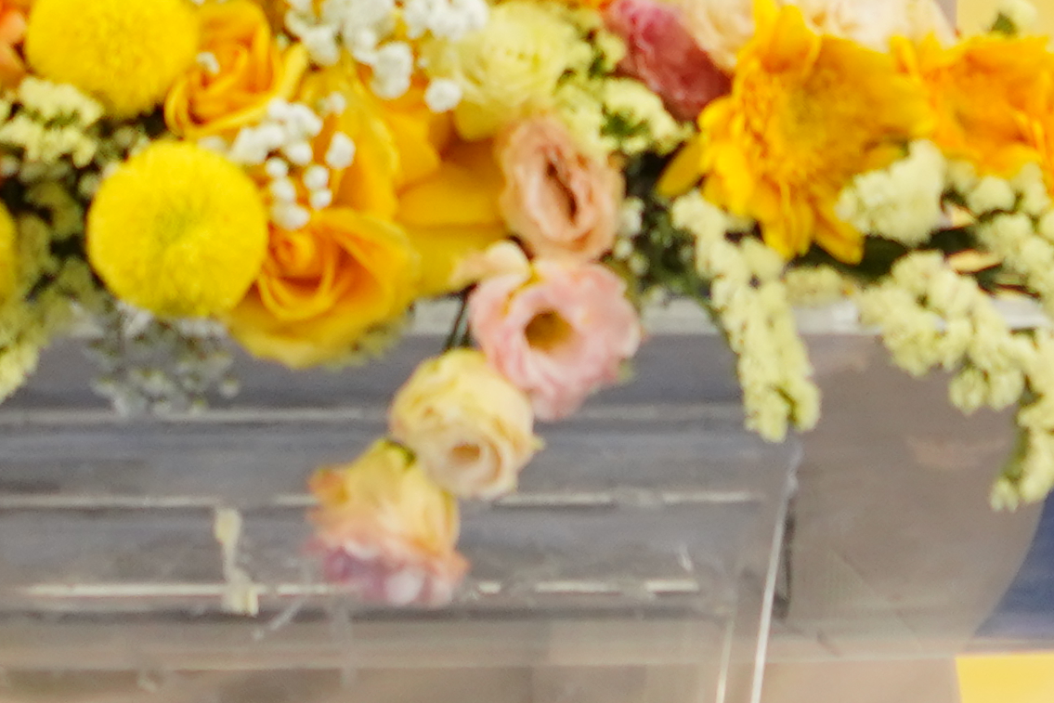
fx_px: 36687
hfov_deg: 1.6
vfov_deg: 1.1
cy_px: -164
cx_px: 458
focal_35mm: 1253
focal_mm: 237
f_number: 6.3
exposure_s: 1/80
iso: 800
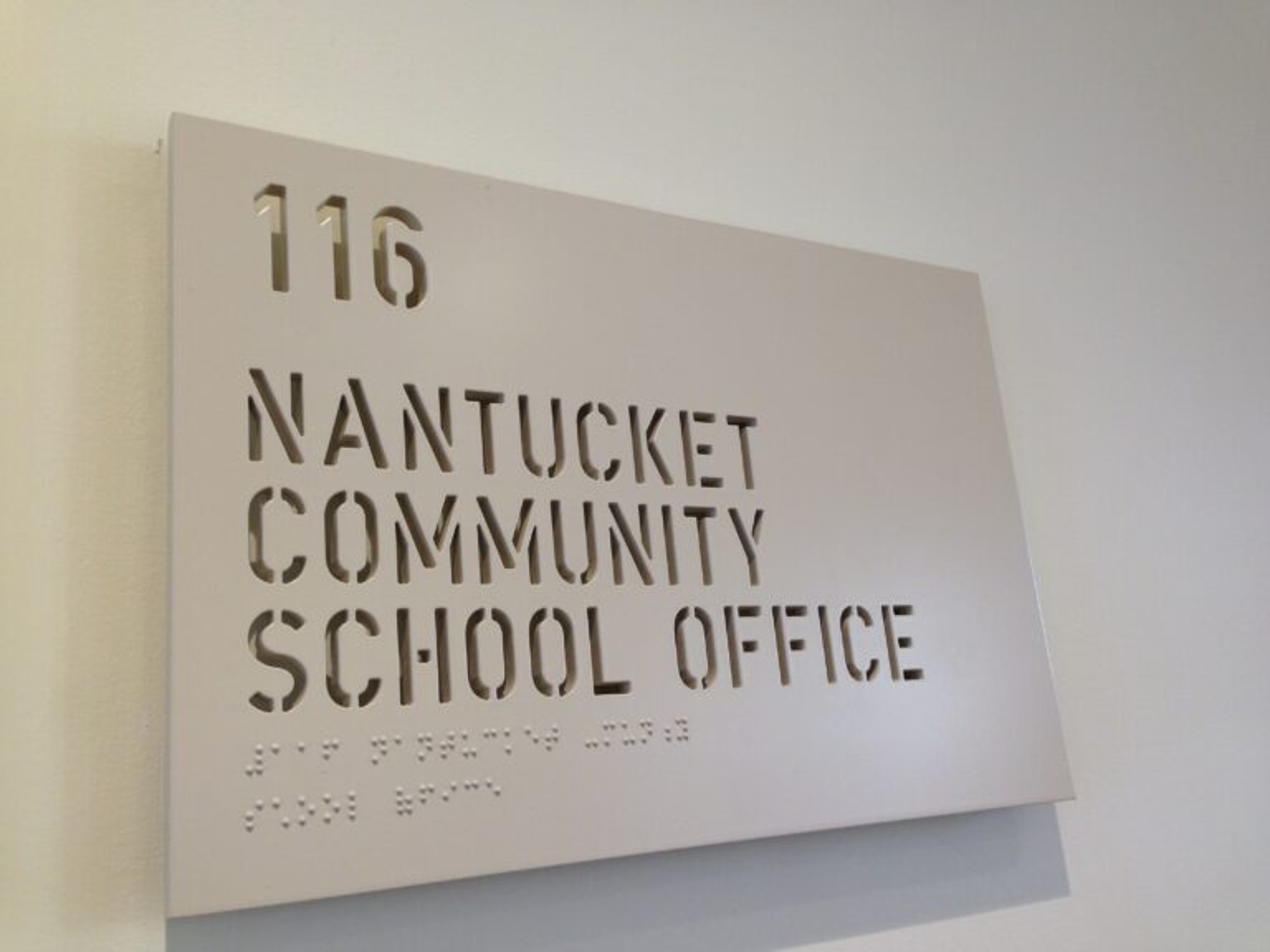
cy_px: 476
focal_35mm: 33
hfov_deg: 55.4
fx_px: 1211
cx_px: 635
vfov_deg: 42.9
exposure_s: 1/20
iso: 64
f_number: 2.4
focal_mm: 4.12
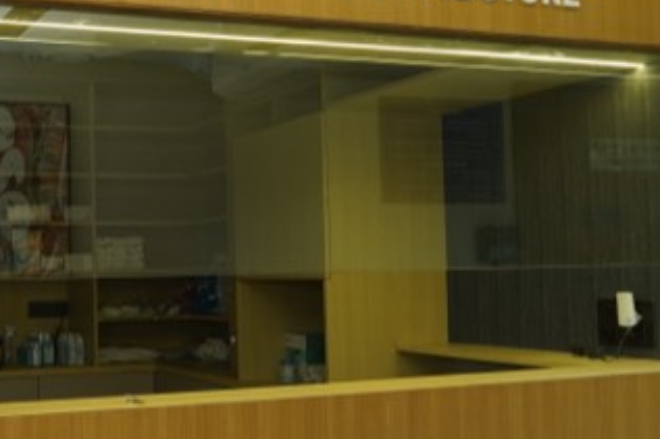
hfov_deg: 35.8
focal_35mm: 53
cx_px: 98
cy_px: 227
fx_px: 971
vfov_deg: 25.5
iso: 1250
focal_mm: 24
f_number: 5.6
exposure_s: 1/125
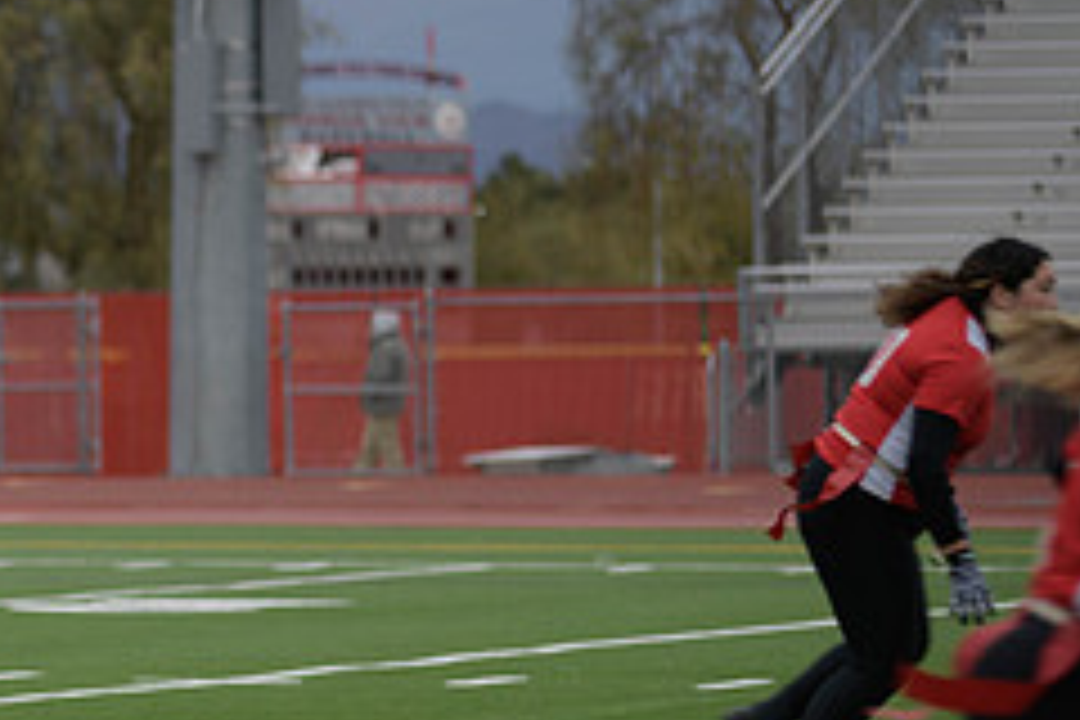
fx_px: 9419
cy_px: 439
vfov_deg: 4.4
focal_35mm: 314
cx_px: -158
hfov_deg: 6.5
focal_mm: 130
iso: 90
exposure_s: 1/200
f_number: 2.8
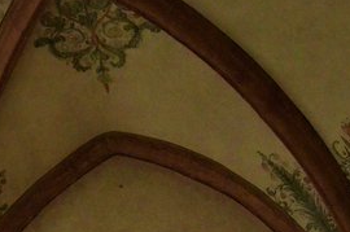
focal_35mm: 80
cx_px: 35
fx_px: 776
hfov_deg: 24.7
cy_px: 165
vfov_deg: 16.9
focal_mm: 18
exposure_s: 1/320
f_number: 3.5
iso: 6400
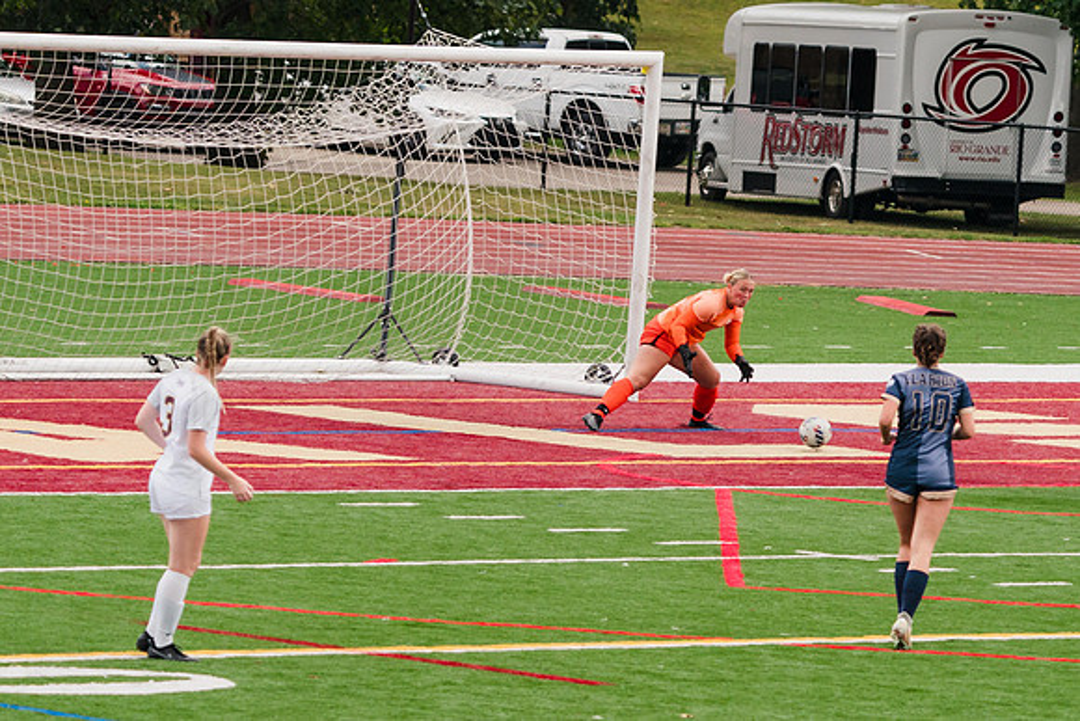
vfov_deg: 4.0
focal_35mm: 346
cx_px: 601
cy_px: 362
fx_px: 10389
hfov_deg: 6.0
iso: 800
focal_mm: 200
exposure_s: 1/1600
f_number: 5.6
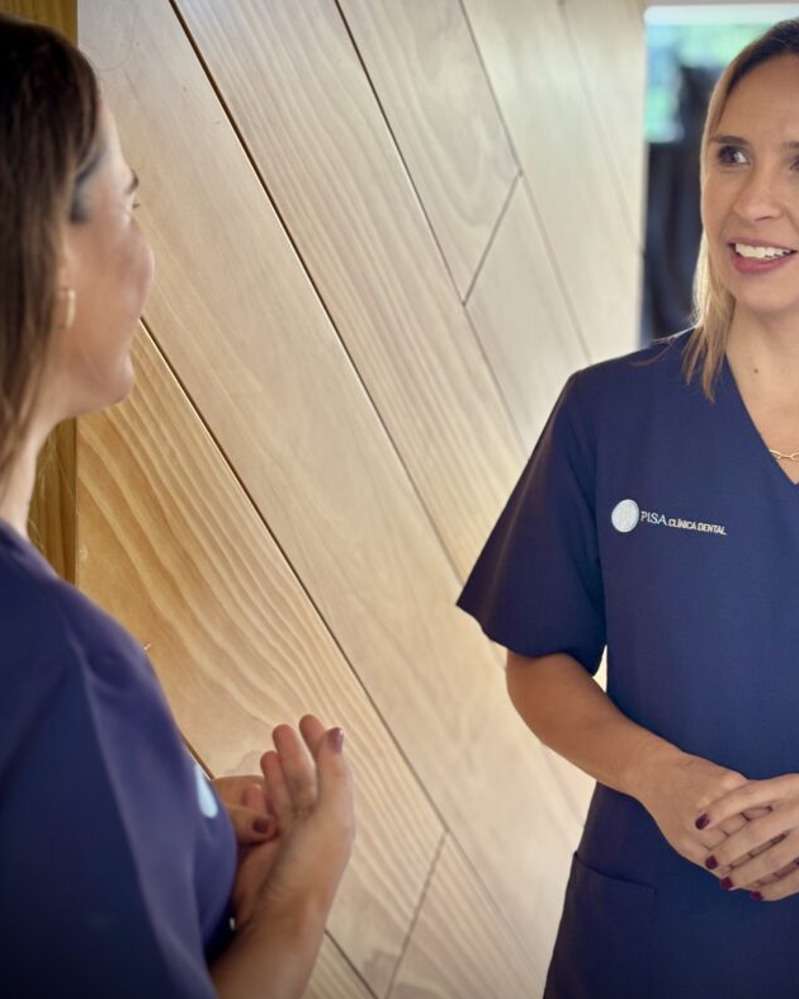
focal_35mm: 66
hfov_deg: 23.1
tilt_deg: -7.6
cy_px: 405
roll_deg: -1.8
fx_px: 1950
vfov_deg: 28.6
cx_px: 476
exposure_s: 1/50
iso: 80
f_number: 1.6
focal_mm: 5.96
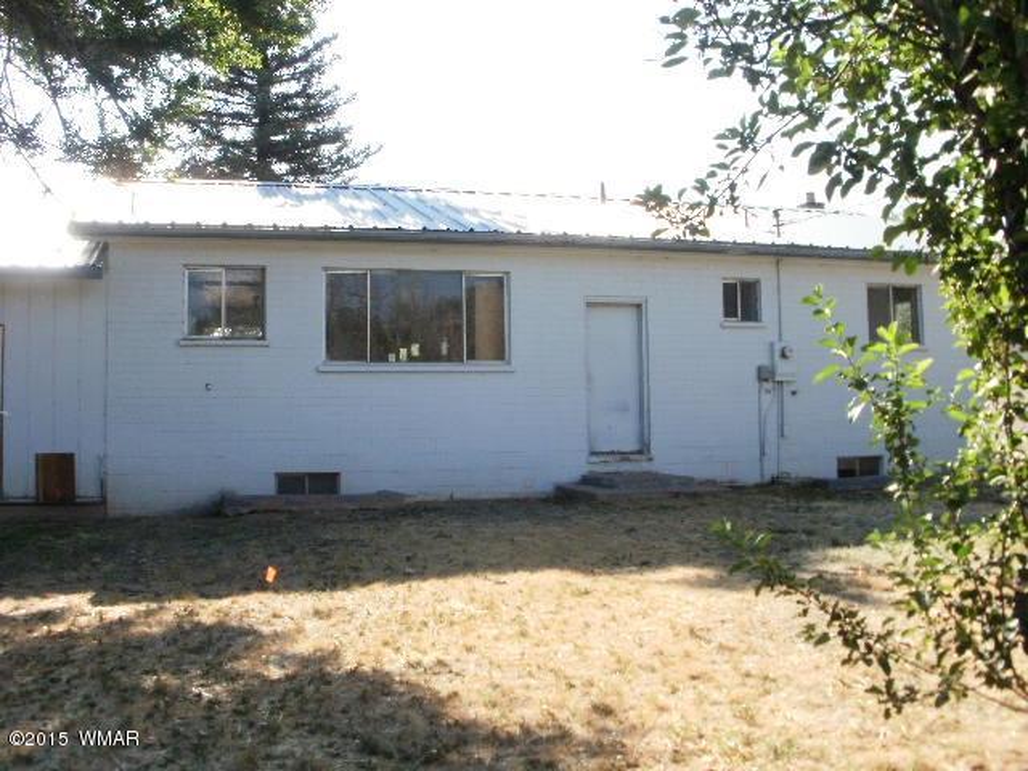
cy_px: 386
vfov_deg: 39.7
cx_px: 514
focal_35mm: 36
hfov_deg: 51.4
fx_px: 1069
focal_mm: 6.3
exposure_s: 1/200
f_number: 5.6
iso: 100
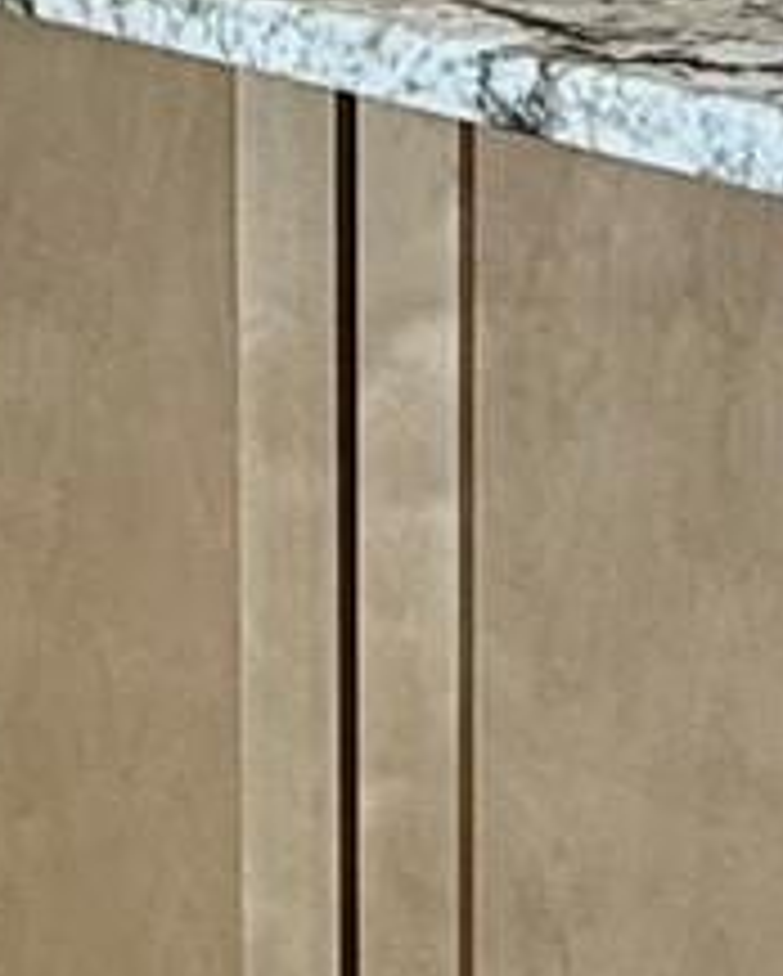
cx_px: 652
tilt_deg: -6.0
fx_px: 3732
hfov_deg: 11.9
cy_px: -459
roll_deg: -0.2
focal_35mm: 129
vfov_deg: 14.0
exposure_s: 1/120
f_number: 2.2
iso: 100
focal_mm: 2.22
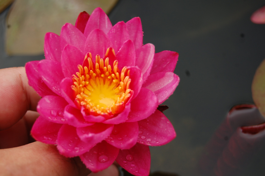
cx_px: 132
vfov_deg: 16.5
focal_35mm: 82
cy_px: 88
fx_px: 607
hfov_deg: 24.6
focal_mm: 55
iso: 200
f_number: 6.3
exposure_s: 1/160
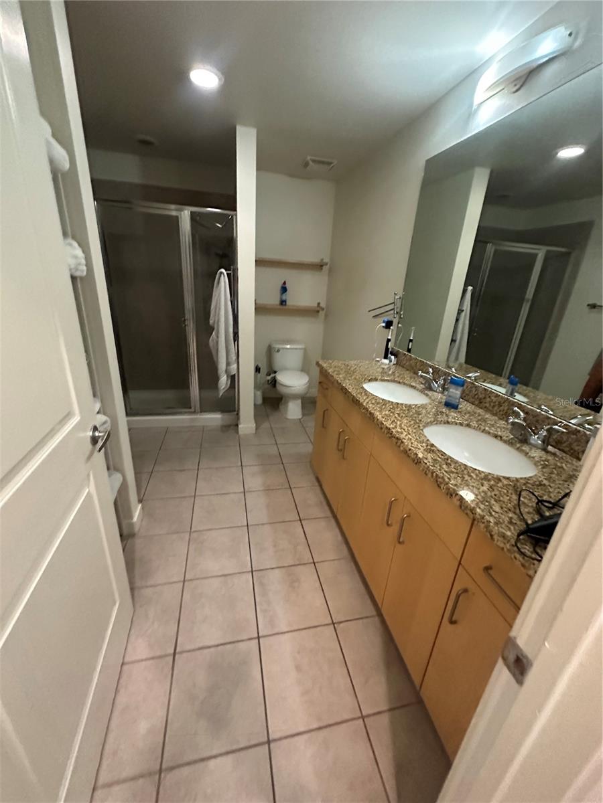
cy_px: 402
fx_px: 325
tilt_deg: -22.2
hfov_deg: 85.7
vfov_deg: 102.1
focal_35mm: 14
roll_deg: -4.1
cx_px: 302
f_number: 2.2
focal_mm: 2.22
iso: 1000
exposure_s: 1/60
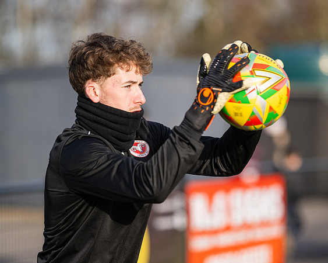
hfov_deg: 9.8
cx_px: 212
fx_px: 1911
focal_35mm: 197
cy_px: 165
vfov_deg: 7.8
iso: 100
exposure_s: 1/2500
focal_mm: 135
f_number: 1.8
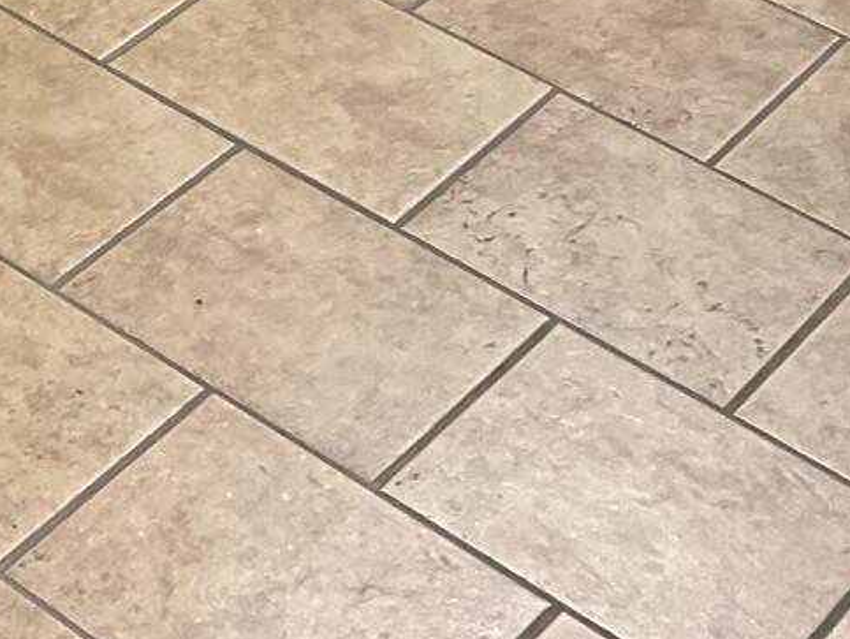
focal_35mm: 120
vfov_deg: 11.9
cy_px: -280
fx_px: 2949
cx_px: -736
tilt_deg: -32.4
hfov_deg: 14.3
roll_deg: -2.2
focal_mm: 3
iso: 125
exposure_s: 1/60
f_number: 1.8
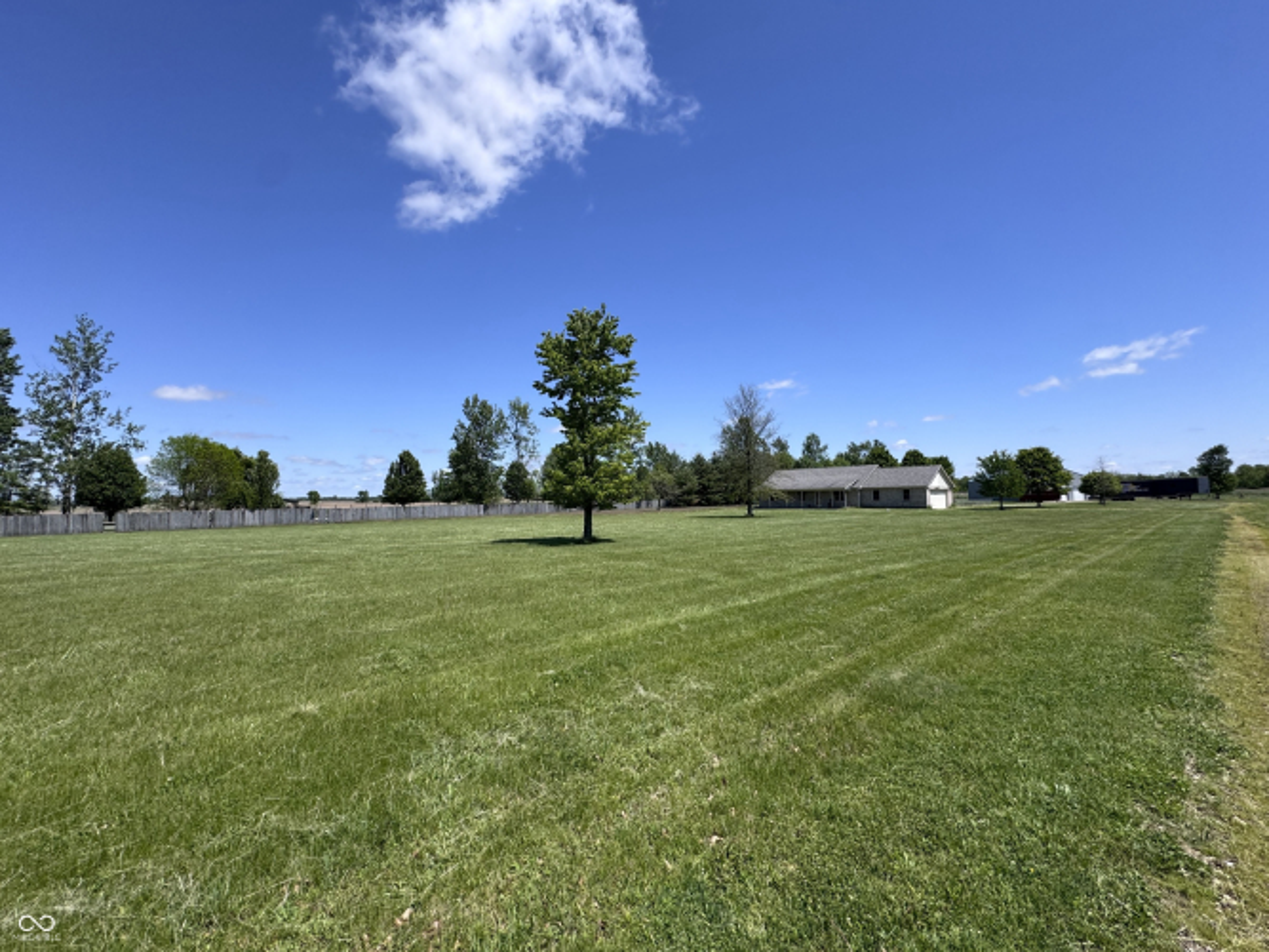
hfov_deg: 102.1
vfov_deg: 85.7
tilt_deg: +3.1
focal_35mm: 14
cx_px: 634
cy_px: 476
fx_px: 513
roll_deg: +1.4
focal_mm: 2.22
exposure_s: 1/1976
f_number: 2.2
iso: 50
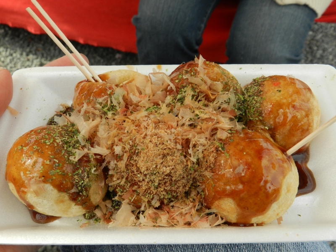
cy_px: 126
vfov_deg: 44.2
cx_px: 168
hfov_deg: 56.8
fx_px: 311
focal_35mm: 32
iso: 160
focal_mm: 5.6
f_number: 3.7
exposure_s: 1/320
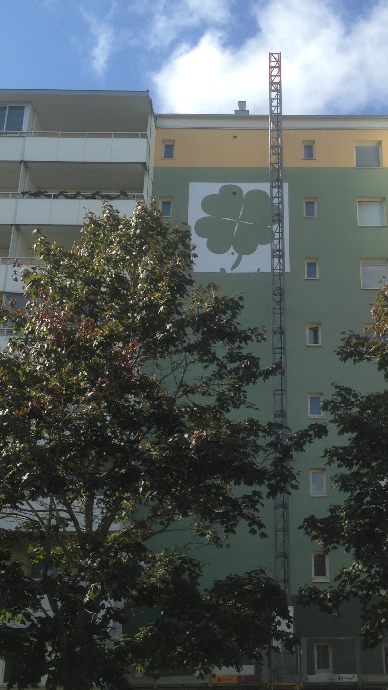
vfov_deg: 45.5
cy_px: 332
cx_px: 262
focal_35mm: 45
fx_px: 823
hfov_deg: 26.4
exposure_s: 1/951
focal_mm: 4.12
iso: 50
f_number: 2.4
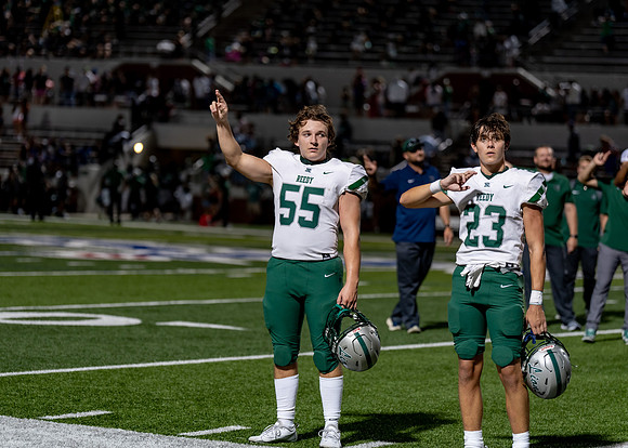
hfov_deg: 15.1
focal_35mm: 133
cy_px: 224
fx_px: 2372
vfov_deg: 10.8
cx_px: 314
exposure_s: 1/320
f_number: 2.8
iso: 500
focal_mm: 125
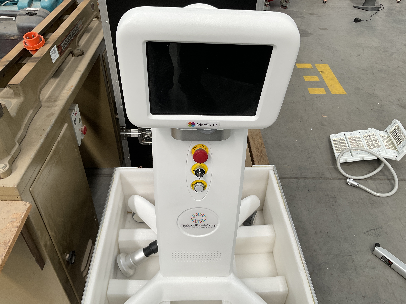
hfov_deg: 61.7
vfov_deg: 48.2
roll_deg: -2.7
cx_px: 203
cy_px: 152
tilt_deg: -40.0
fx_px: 340
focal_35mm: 29
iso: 16
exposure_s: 1/122
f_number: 1.8
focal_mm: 3
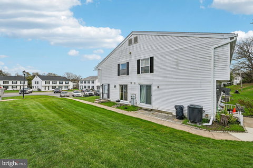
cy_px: 84
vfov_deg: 81.2
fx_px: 98
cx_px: 126
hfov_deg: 104.3
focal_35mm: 14
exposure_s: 1/320
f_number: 8
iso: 100
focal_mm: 14
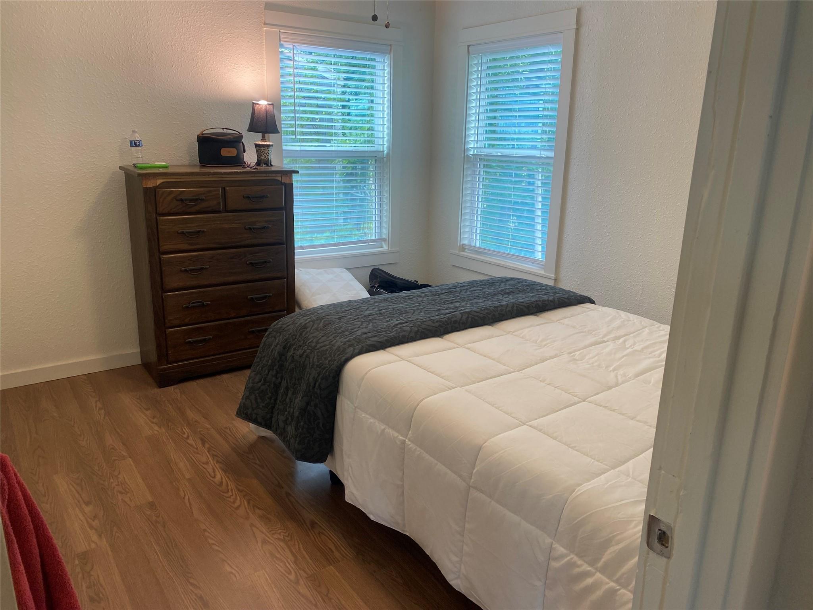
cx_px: 406
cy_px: 305
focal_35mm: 26
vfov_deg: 53.1
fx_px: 611
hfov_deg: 67.3
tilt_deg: -13.7
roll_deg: -1.7
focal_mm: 4.25
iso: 64
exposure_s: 1/60
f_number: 1.8
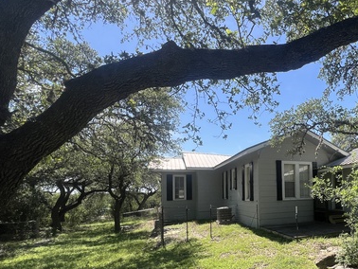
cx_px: 284
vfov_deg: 59.4
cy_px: 185
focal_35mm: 22
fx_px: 228
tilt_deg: +0.6
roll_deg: -0.2
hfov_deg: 69.3
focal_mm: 1.57
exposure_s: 1/840
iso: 32
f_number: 1.8
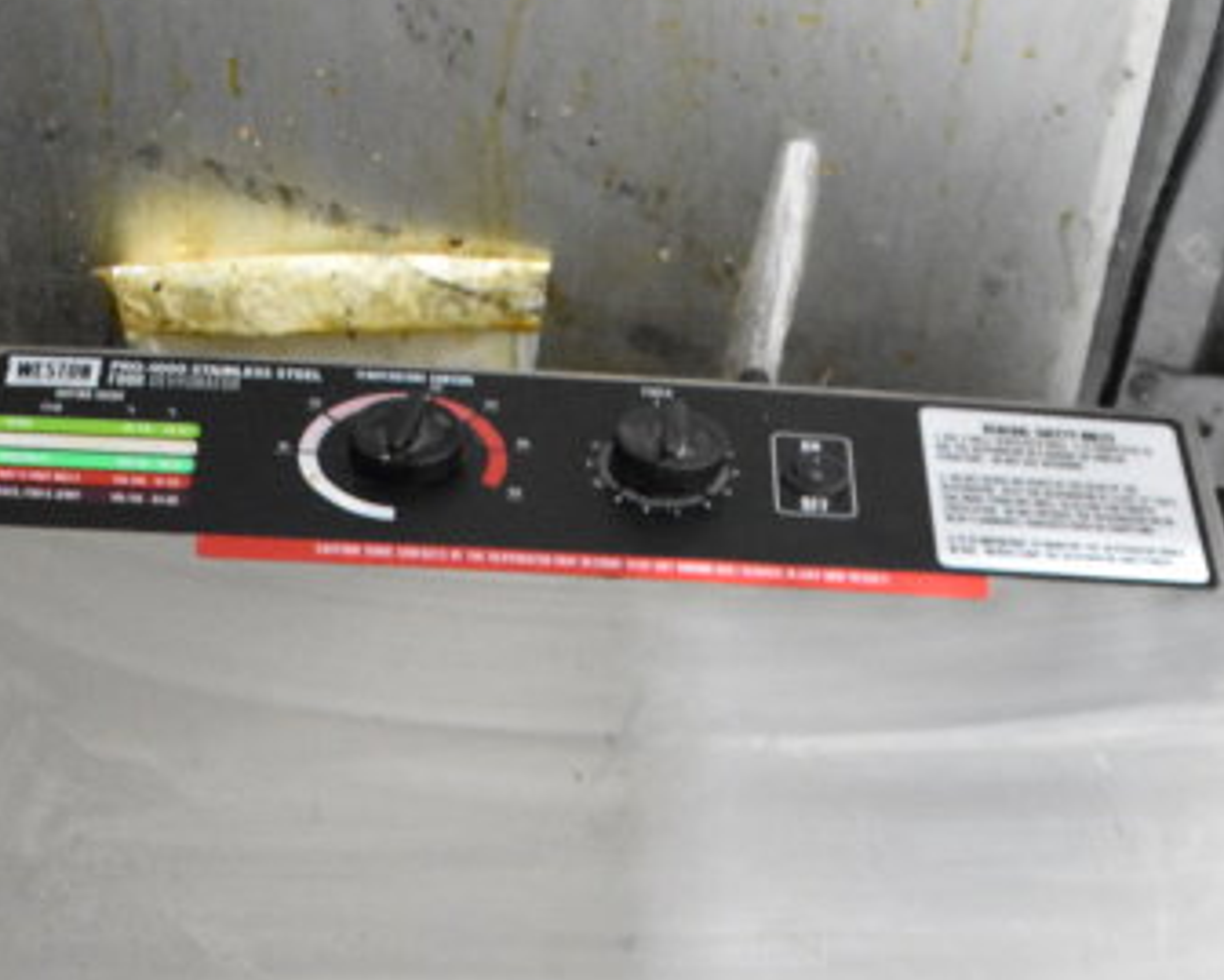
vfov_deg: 19.5
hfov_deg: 27.5
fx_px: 2500
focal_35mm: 69
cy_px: 1434
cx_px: 510
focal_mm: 18
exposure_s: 1/125
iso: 6400
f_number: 5.6
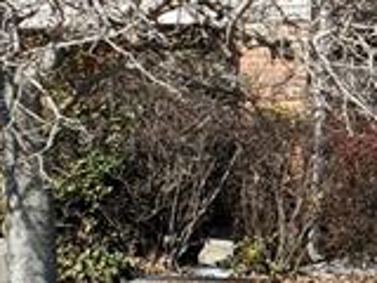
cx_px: 629
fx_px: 1808
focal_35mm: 166
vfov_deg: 8.9
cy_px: 9
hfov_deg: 11.2
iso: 50
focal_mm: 4.3
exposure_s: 1/1161
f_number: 2.4
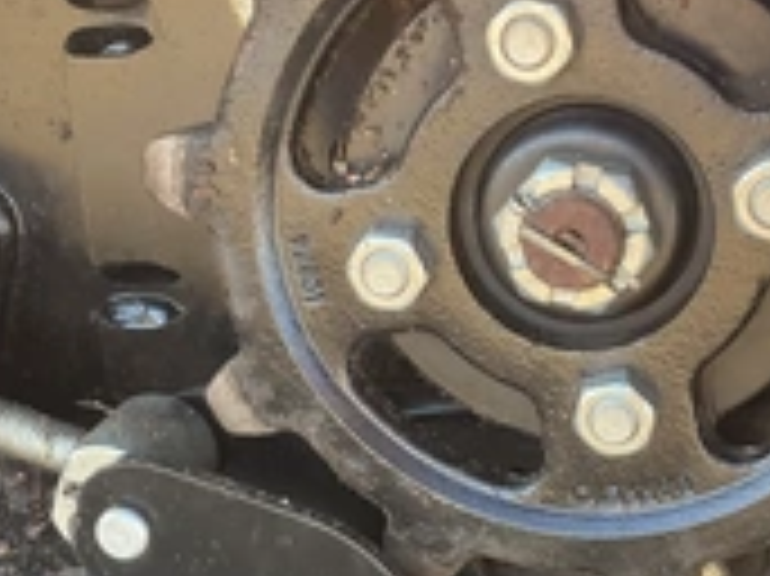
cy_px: 378
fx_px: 1512
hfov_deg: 28.6
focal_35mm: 68
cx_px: 410
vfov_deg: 21.5
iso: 64
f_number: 1.8
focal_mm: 3
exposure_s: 1/105
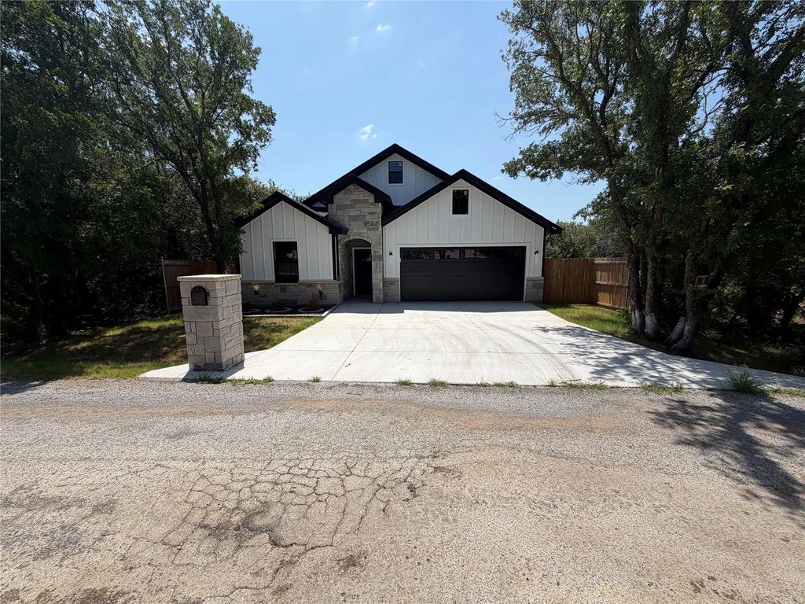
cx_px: 402
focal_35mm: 14
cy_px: 302
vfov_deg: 85.7
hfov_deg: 102.1
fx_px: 326
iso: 20
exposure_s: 1/1087
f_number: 2.2
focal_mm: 2.22
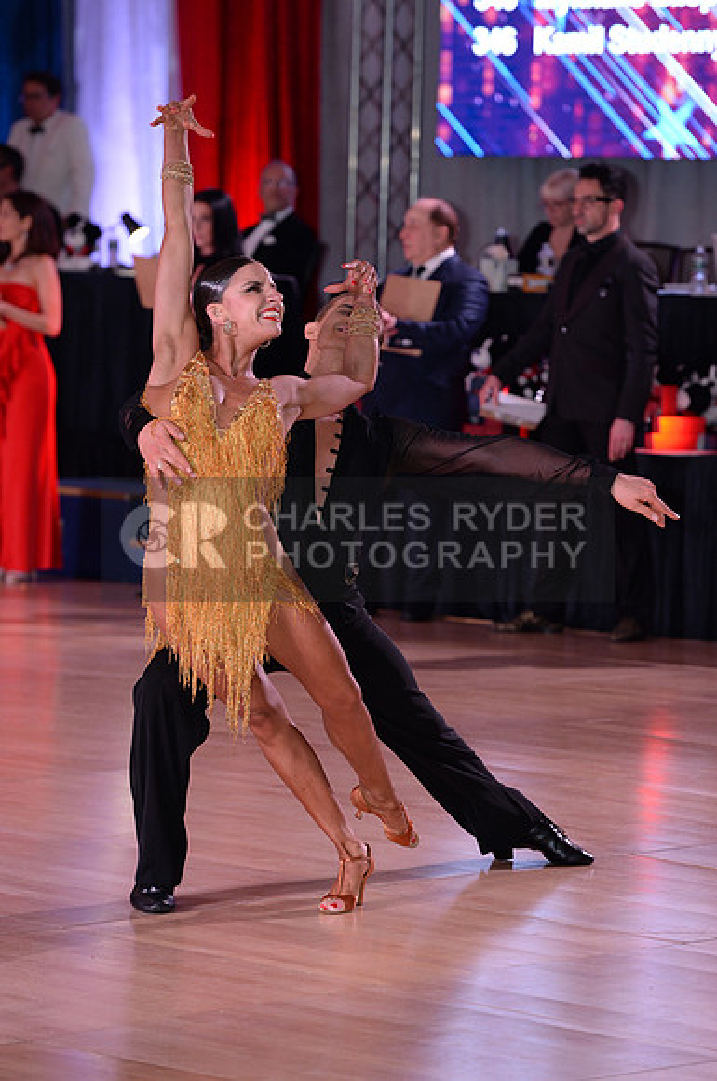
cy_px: 540
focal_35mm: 165
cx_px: 358
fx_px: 4944
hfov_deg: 8.3
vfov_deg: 12.5
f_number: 4.5
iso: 1600
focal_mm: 165
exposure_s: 1/250
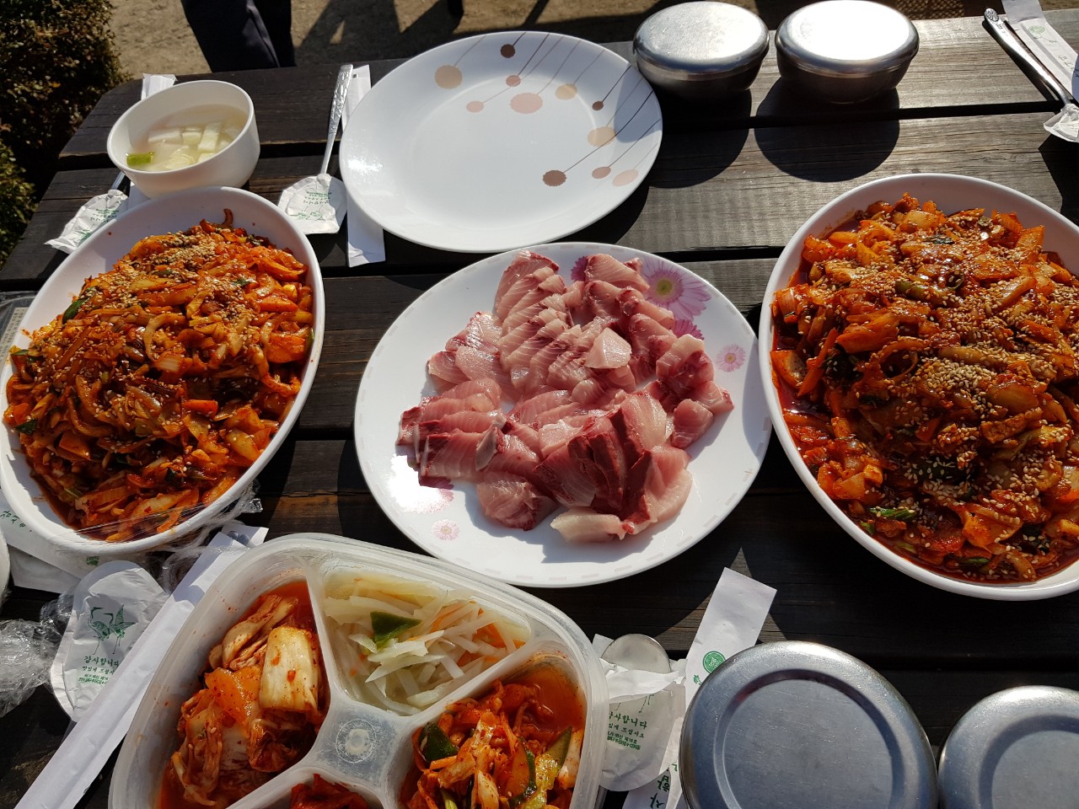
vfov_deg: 53.1
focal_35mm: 26
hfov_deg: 67.3
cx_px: 540
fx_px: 810
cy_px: 404
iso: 40
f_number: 1.7
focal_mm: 4.2
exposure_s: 1/10000
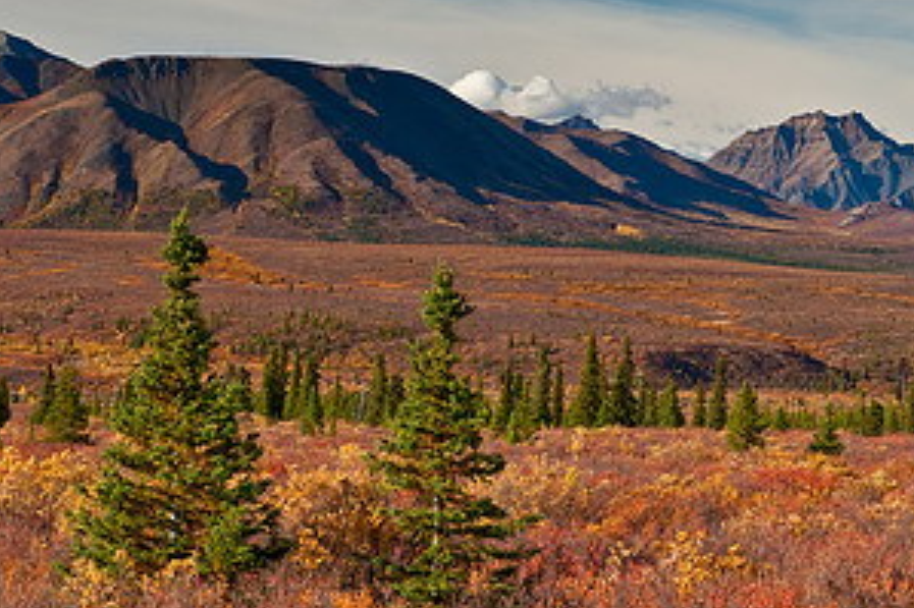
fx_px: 3451
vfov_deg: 10.1
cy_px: 327
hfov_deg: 15.1
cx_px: 489
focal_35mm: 136
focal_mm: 70
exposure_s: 1/200
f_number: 14
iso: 800
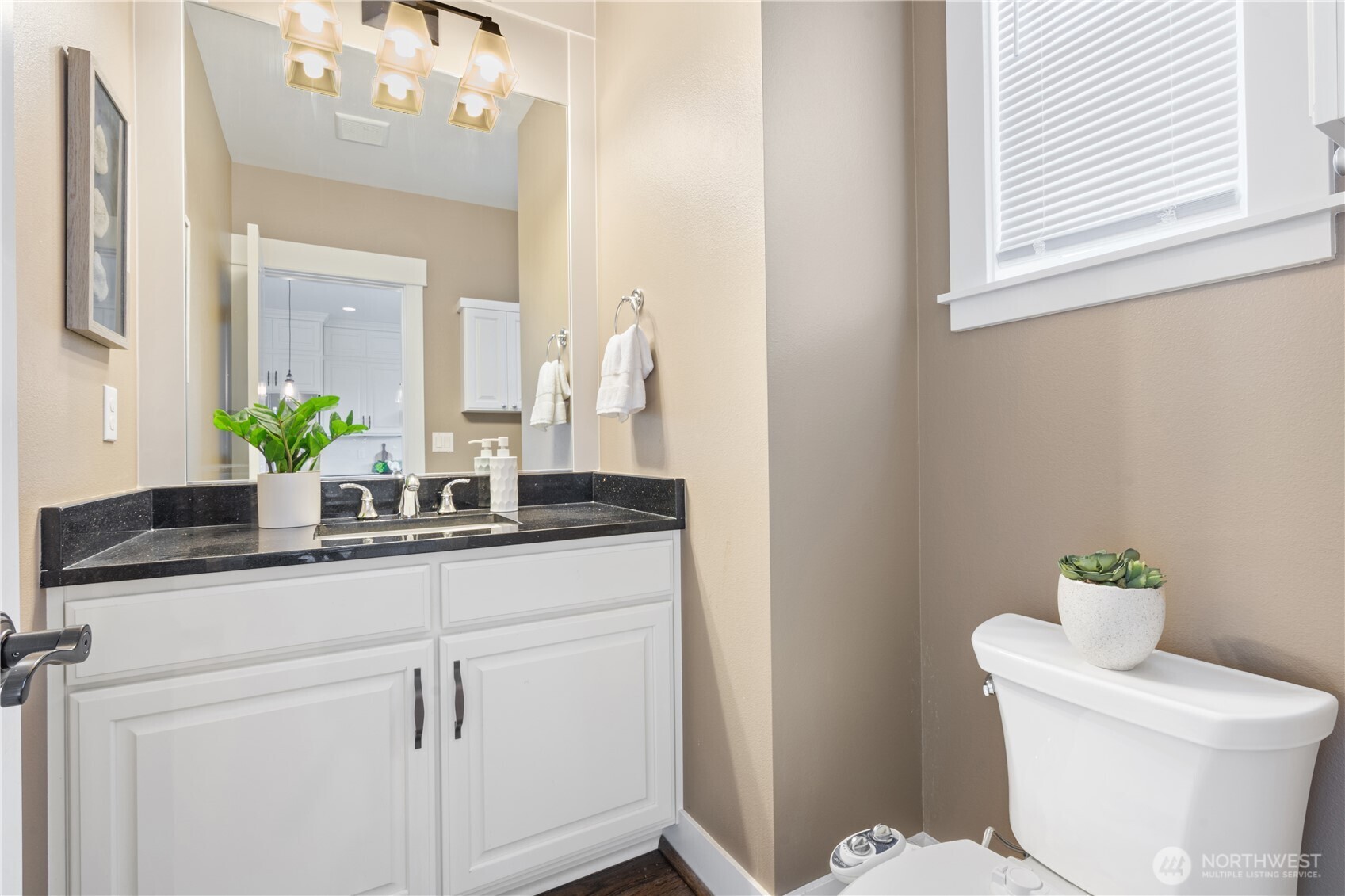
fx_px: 598
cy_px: 448
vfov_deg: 73.7
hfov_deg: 96.7
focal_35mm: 16
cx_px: 672
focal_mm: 16
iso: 100
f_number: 11
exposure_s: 5
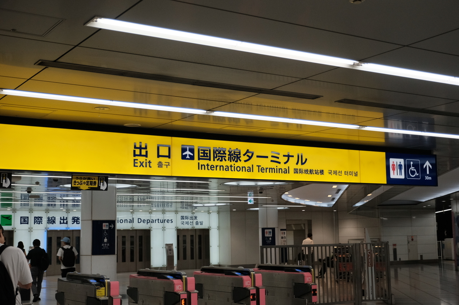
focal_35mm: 50
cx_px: 230
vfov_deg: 26.9
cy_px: 152
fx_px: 637
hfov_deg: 39.6
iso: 1600
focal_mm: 33.2
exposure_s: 1/1250
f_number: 2.8
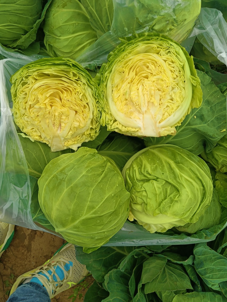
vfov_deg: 65.3
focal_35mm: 27
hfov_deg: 51.3
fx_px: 236
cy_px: 151
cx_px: 114
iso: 100
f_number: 1.9
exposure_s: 1/530
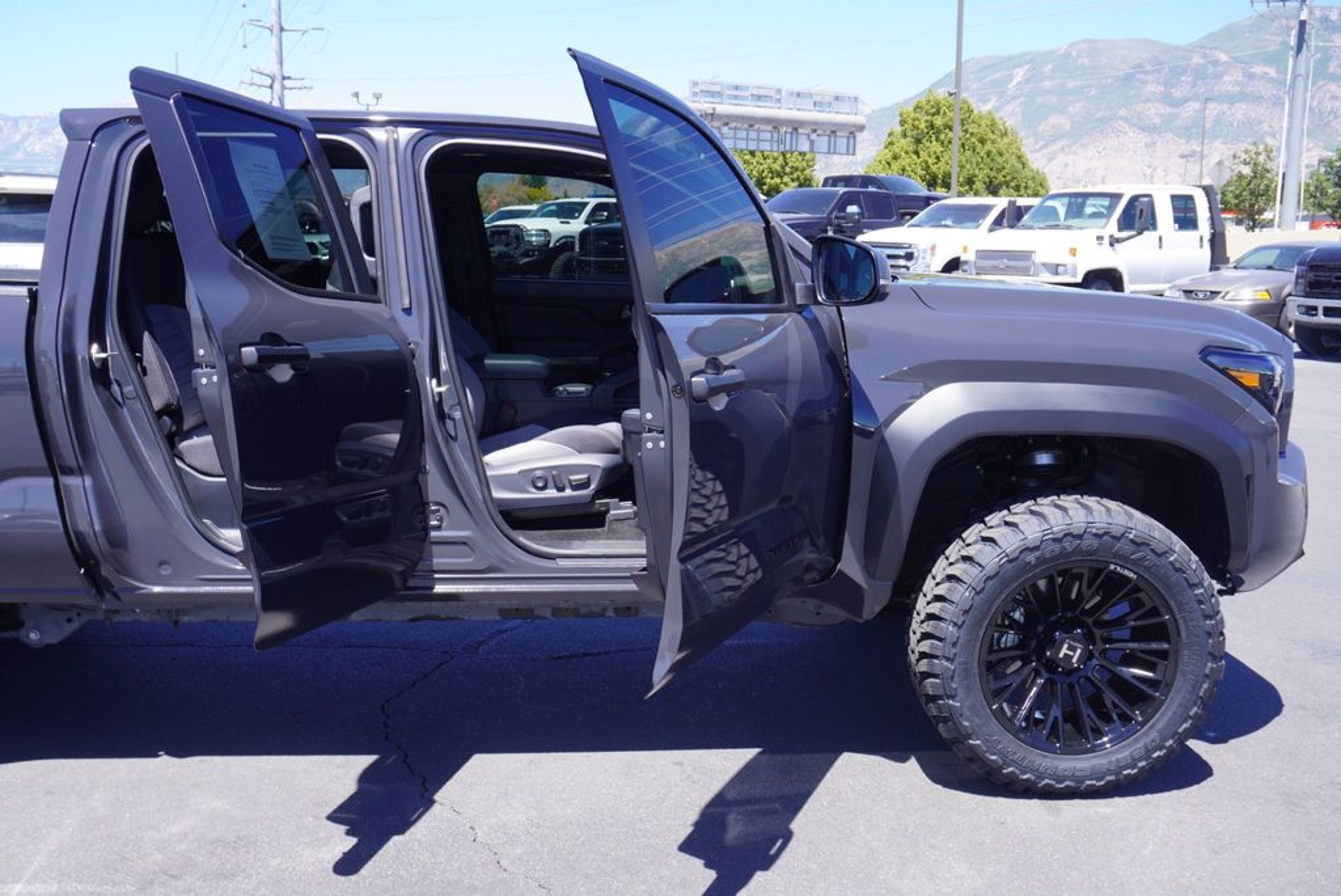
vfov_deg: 36.9
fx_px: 1342
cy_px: 448
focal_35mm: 36
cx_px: 670
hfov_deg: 53.1
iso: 100
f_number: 7.1
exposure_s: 1/100
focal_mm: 24
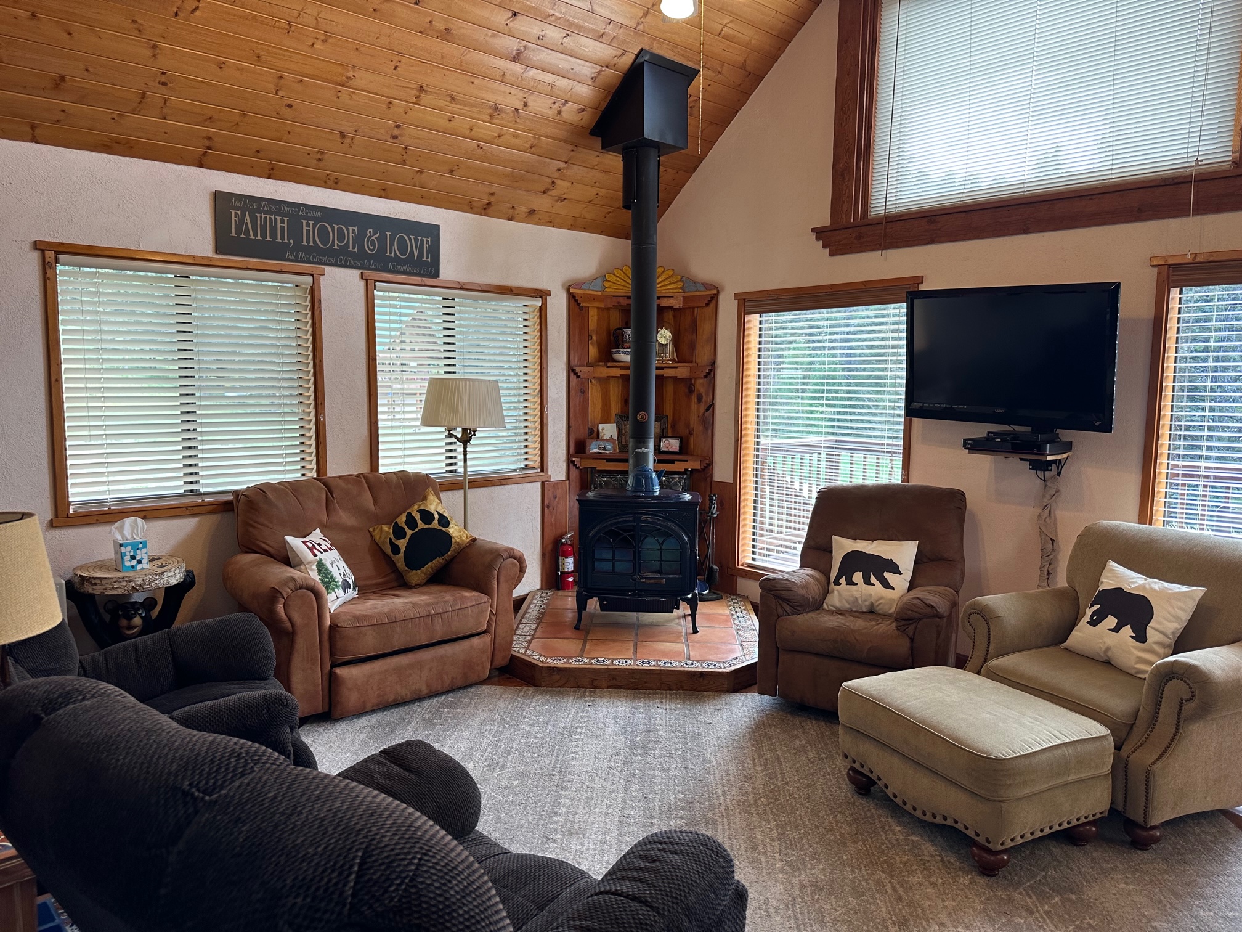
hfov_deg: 71.6
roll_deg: -0.8
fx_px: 861
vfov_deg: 56.8
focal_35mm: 24
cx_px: 621
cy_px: 466
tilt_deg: -7.0
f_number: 1.78
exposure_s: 1/120
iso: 160
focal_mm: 6.86
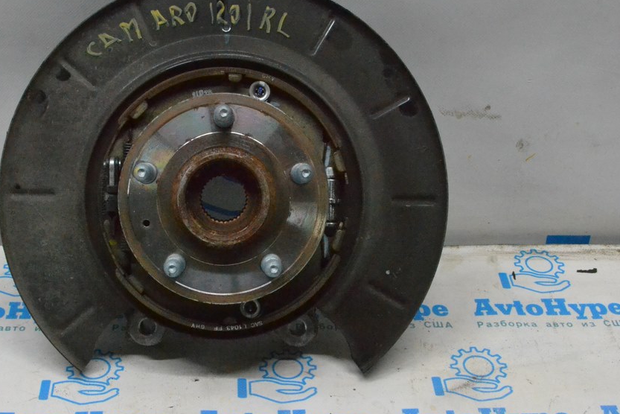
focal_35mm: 59
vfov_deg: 23.0
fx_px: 1016
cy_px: 175
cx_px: 240
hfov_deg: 33.8
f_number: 13
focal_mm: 32
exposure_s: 1/125
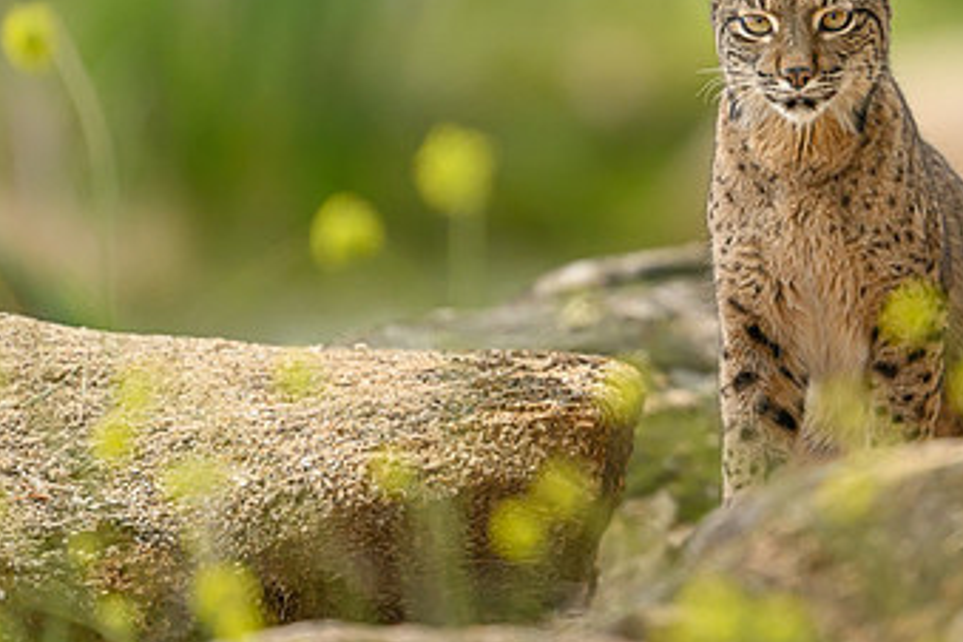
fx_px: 28273
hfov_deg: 2.0
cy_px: 213
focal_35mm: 1057
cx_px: 878
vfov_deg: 1.3
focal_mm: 560
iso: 900
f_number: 4
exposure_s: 1/2000
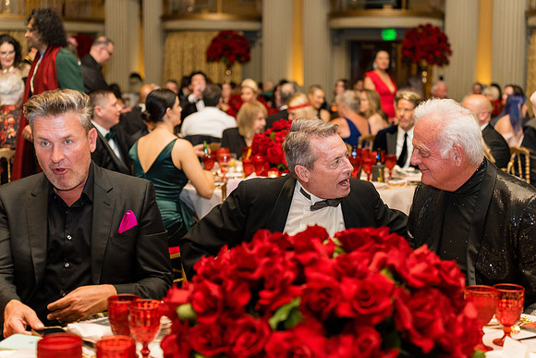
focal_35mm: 62
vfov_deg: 21.9
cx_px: 268
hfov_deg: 32.4
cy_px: 179
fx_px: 923
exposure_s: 1/160
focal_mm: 62
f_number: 2.8
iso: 1600
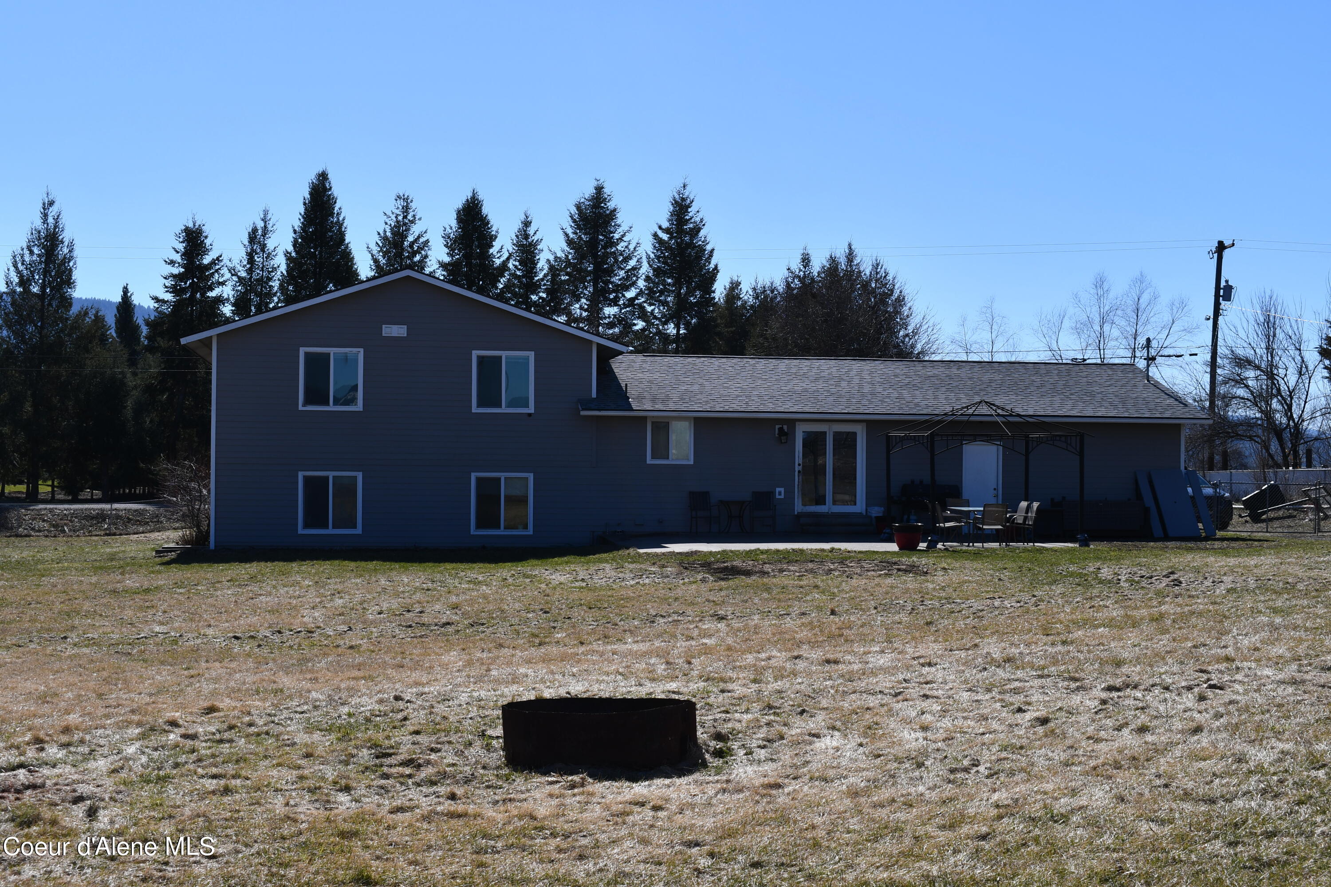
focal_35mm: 51
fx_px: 1885
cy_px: 444
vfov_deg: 26.5
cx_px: 666
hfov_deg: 38.9
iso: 100
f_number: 10
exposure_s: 1/400
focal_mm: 34
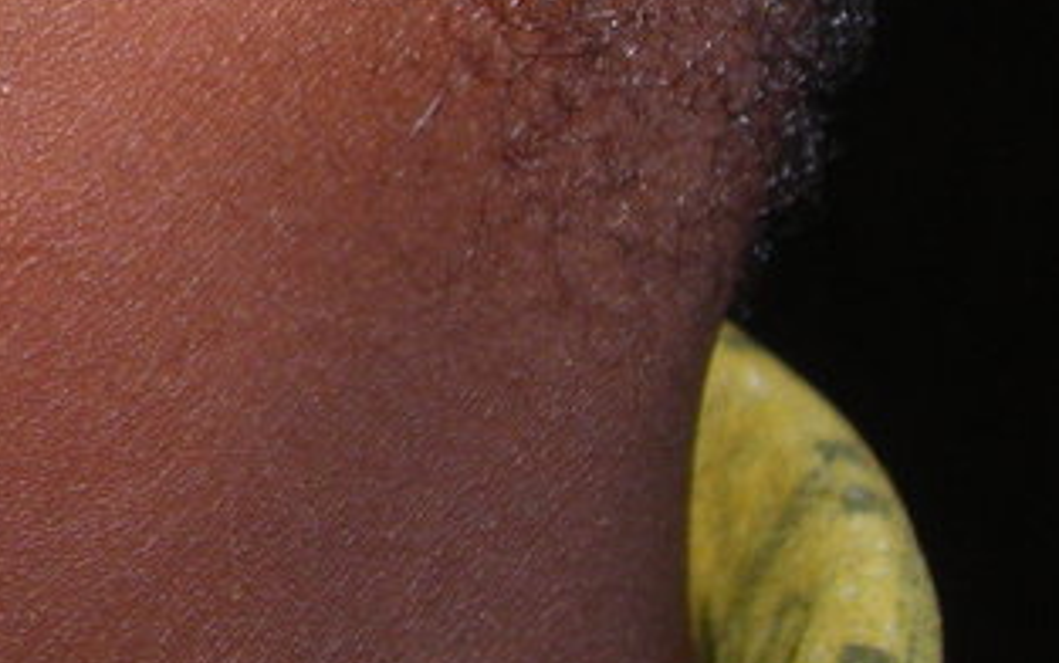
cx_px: -355
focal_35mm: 142
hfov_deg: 14.1
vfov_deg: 9.1
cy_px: -129
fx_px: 4100
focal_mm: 6.8
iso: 50
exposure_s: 1/60.1
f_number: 6.6
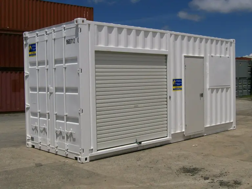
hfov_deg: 42.1
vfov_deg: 32.2
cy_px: 94
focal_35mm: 45
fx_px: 328
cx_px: 126
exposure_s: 1/1401
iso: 80
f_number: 5.4
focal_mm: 7.6
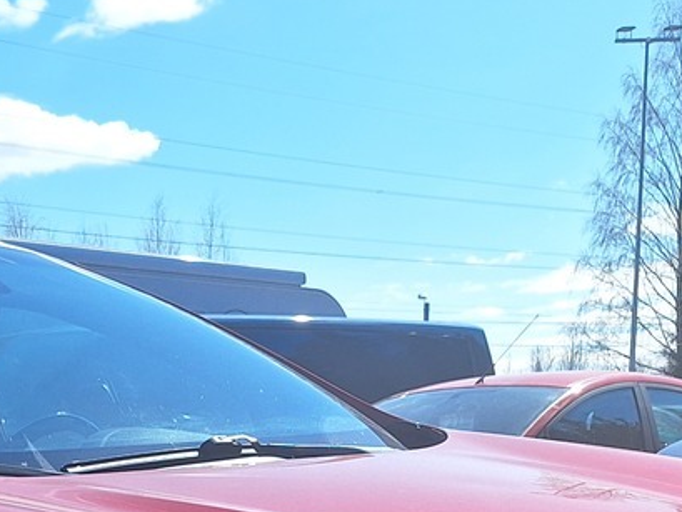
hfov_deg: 23.2
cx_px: 5
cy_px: 786
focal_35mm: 81
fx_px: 1596
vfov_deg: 16.5
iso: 40
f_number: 1.8
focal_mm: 5.54
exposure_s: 1/2558
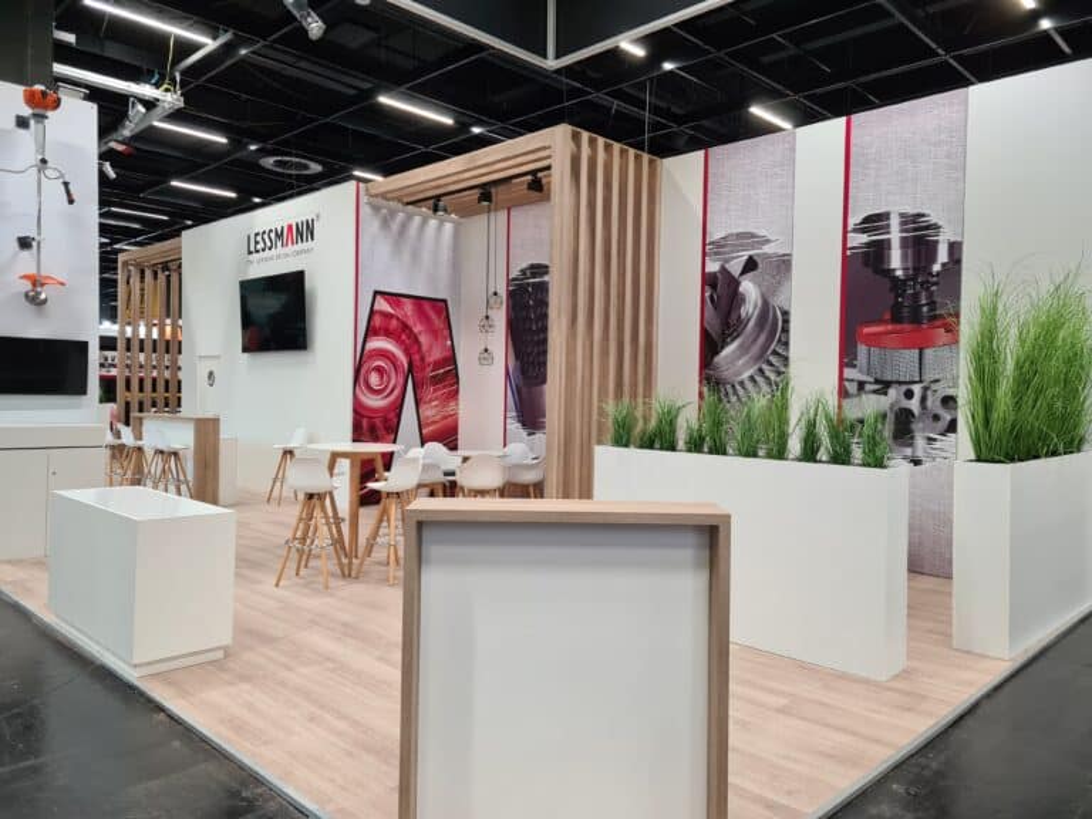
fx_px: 820
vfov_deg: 53.1
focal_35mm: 26
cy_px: 410
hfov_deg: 67.3
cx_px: 546
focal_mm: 5.4
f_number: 1.8
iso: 160
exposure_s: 1/50
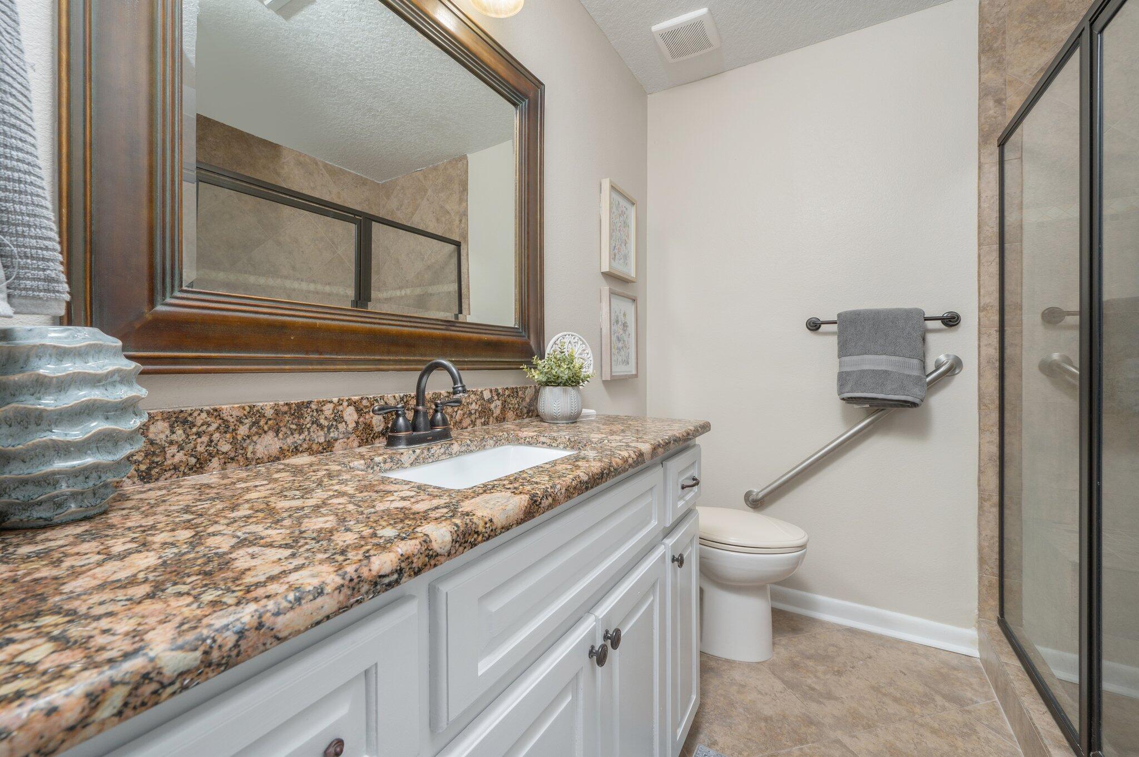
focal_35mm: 14
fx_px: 443
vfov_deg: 81.1
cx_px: 570
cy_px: 378
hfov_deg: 104.3
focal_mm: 14
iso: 320
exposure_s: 1/60
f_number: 9
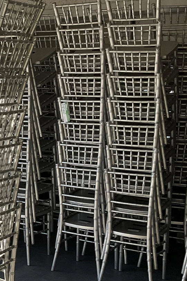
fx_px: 577
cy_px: 163
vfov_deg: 27.3
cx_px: -85
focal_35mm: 74
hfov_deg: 16.9
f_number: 1.8
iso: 25
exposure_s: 1/534
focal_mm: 3
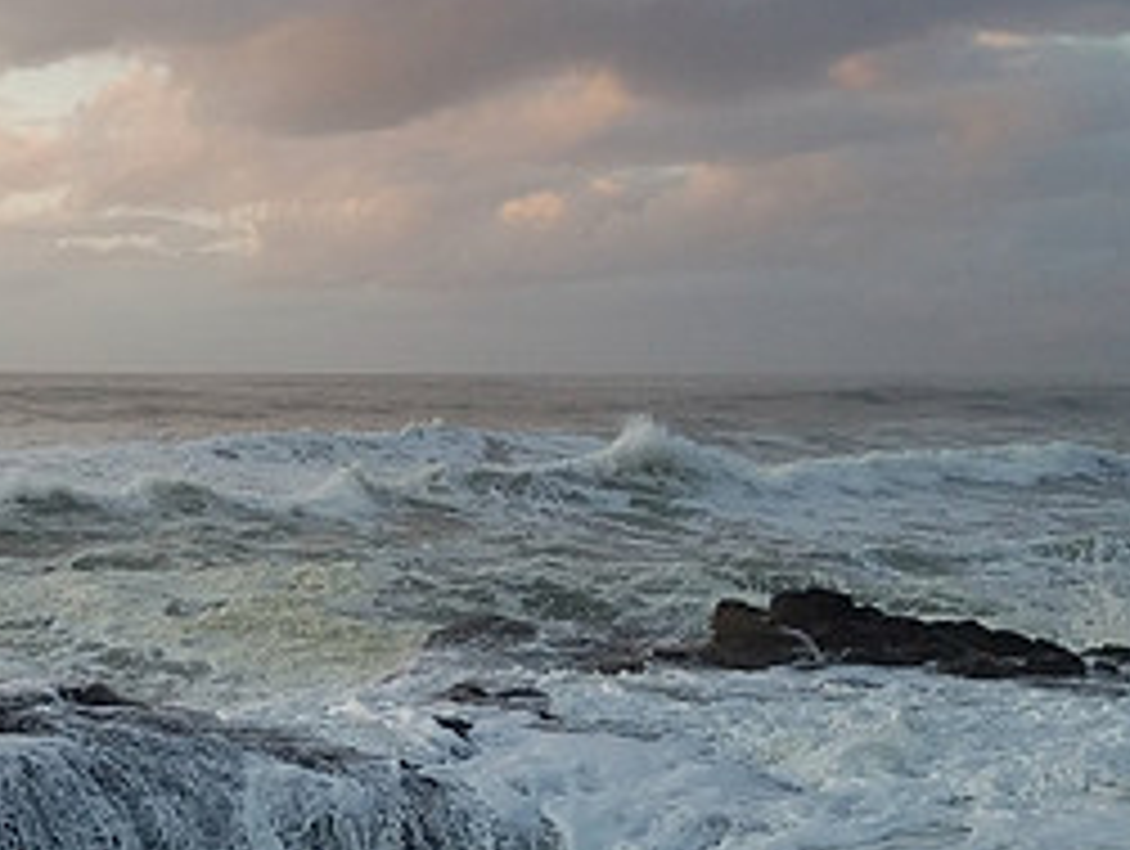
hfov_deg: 30.3
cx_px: 45
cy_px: 492
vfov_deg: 24.4
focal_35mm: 60
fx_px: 1961
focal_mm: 4.2
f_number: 1.7
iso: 50
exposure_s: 1/264
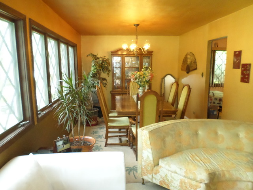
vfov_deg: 54.9
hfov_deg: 69.4
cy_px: 95
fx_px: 183
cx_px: 126
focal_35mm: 25
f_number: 2.5
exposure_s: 1/30
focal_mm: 4.5
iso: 400
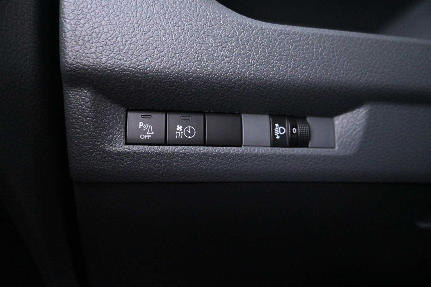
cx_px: 216
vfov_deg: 49.1
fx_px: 314
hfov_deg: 68.9
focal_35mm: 26
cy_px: 144
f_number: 3.5
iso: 9000
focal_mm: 17.5
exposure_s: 1/30
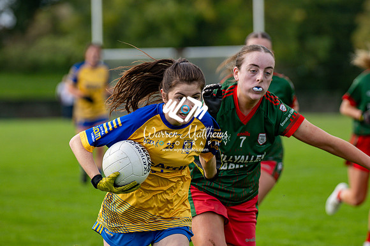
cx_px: 185
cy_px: 123
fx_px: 2773
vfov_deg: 5.1
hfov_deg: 7.6
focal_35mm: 270
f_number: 2.8
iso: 250
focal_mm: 180
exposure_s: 1/2500
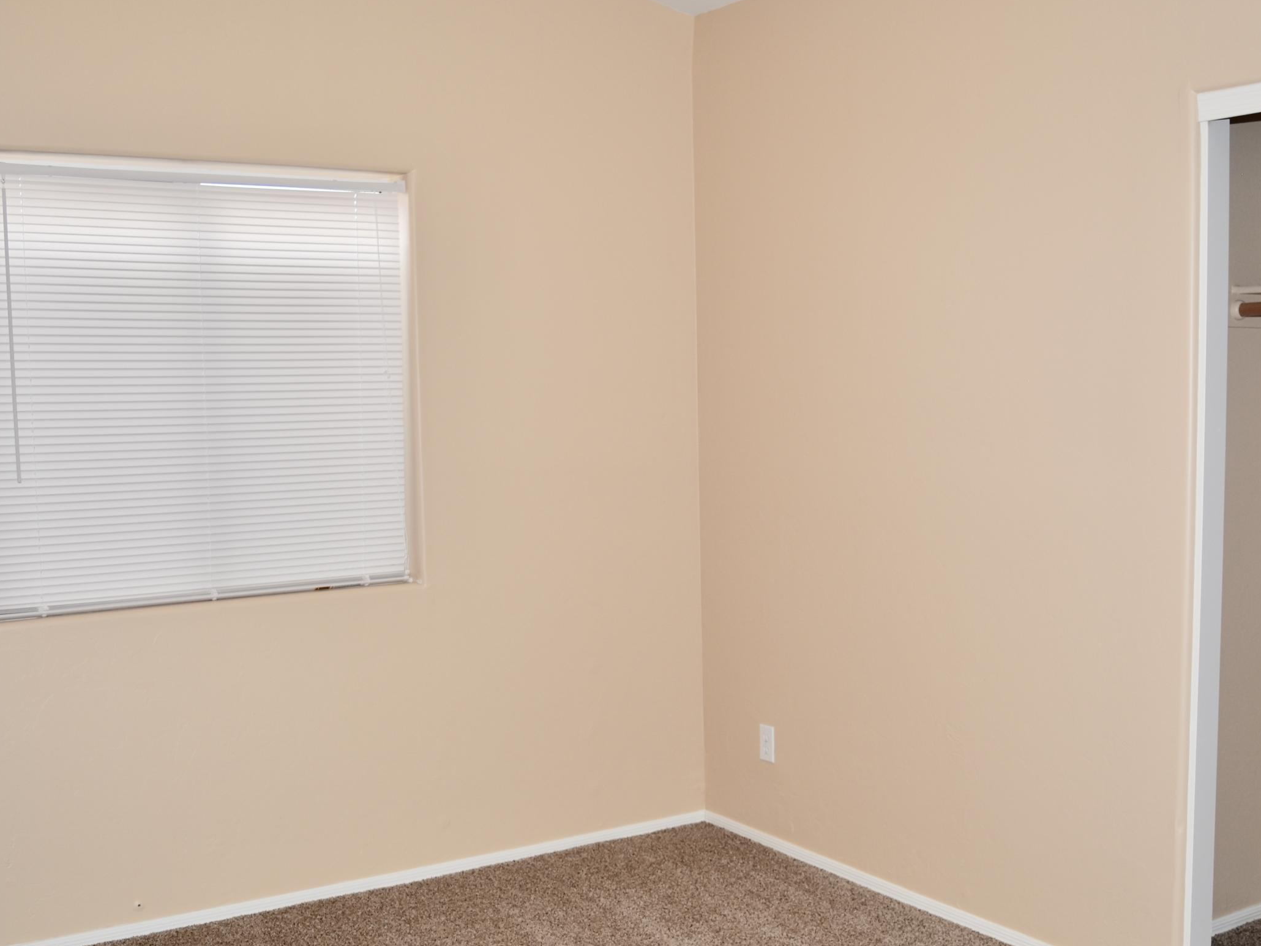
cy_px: 569
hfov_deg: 44.8
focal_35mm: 42
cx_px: 679
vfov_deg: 34.2
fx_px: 1530
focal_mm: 20
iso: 100
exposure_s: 1/60
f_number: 3.5
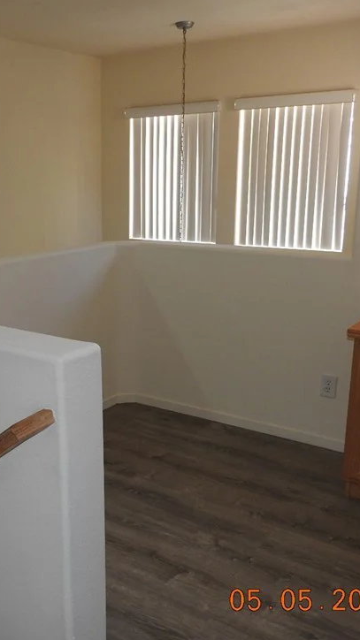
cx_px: 86
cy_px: 331
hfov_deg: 31.4
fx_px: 628
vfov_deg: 54.0
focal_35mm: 37
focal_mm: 4.3
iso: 200
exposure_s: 1/30
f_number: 3.3
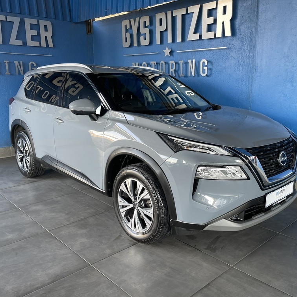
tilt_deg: -13.8
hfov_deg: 53.9
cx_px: 163
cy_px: 148
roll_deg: +0.2
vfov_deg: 54.0
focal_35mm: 30
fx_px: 291
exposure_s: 1/121
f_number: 1.6
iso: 100
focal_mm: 5.1
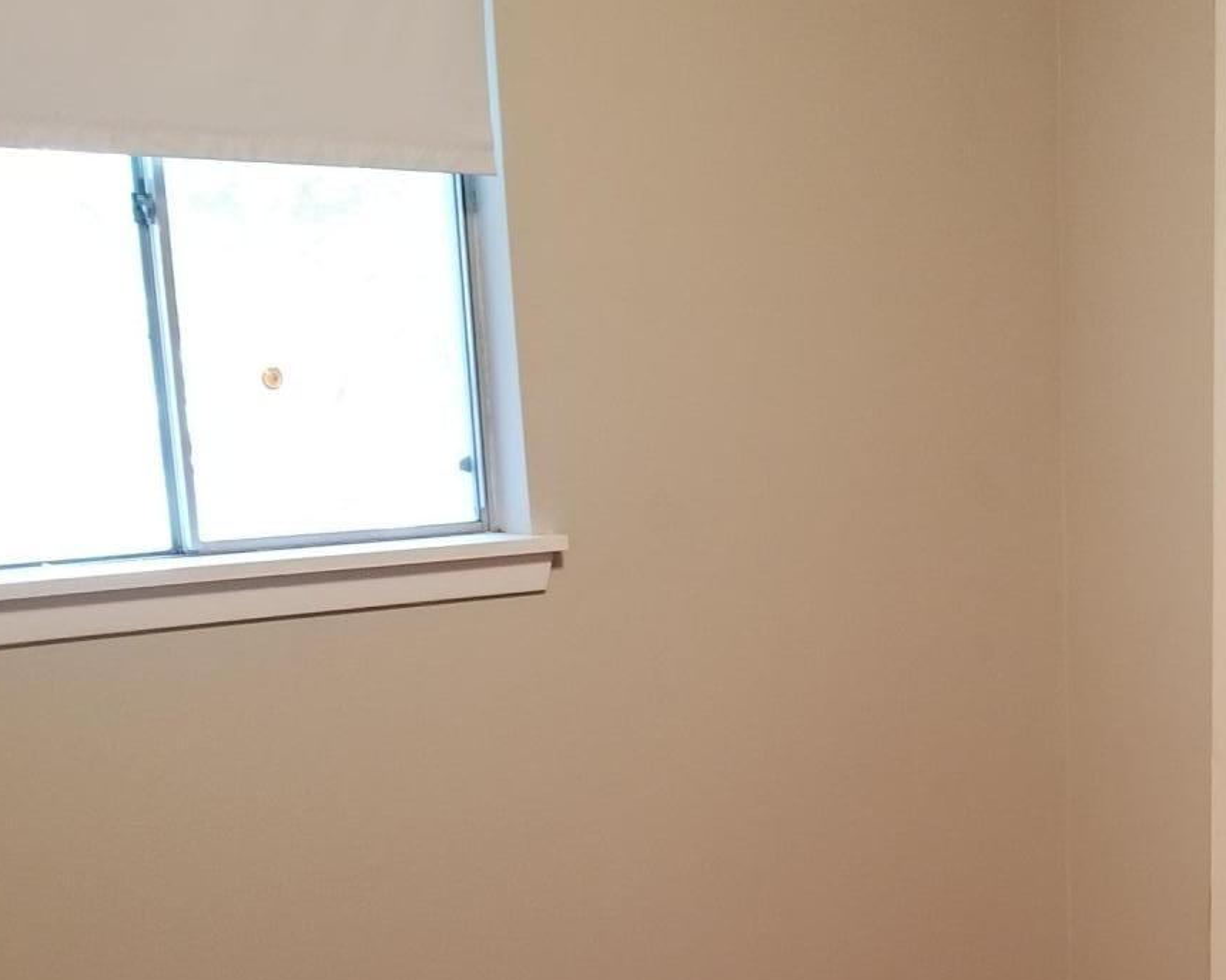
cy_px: 860
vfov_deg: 25.1
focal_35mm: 59
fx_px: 2141
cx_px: 1021
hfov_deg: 31.0
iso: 250
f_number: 1.7
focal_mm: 4.25
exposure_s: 1/15
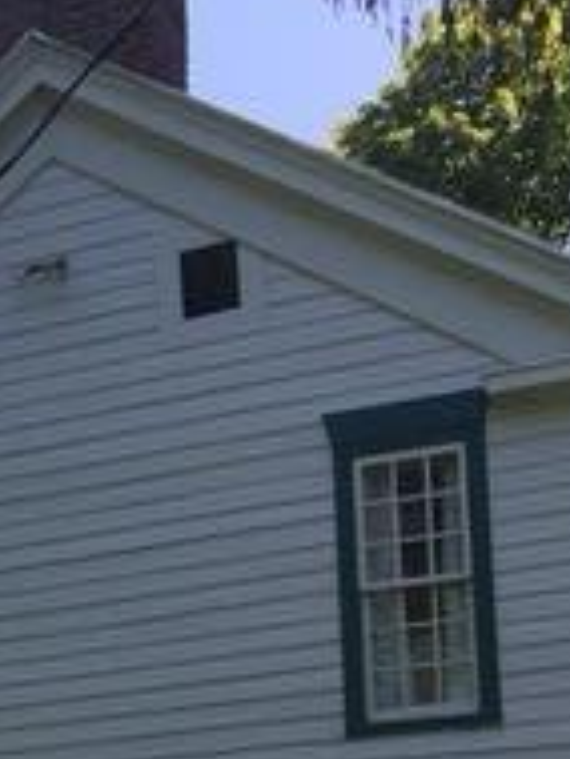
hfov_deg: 13.5
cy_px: 928
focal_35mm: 98
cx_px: -458
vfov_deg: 18.9
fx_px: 2149
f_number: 2.2
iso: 32
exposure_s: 1/964
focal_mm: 4.15
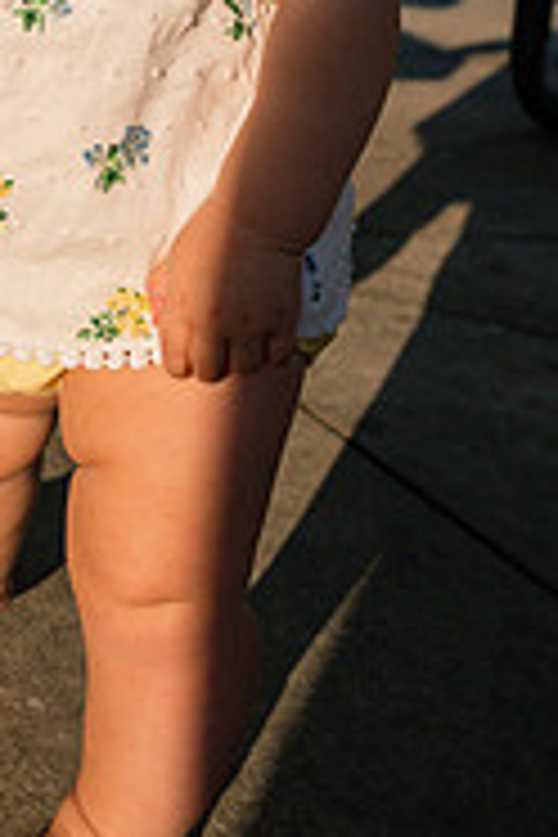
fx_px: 1348
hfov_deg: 22.4
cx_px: -18
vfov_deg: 31.2
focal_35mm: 58
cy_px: -54
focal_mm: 24
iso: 250
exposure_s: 1/4000
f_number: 5.6
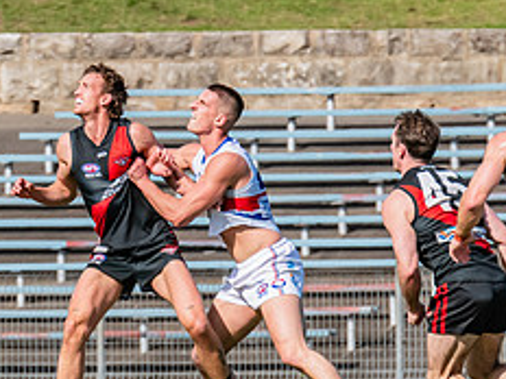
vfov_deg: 1.1
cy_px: 88
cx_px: -255
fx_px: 19631
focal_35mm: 1343
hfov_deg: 1.5
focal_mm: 420
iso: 800
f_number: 11
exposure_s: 1/1600
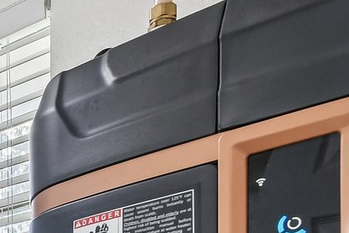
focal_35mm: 74
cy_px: 449
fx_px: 718
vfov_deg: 15.3
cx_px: -298
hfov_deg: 19.5
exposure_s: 1/15
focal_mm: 10
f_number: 8
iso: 400
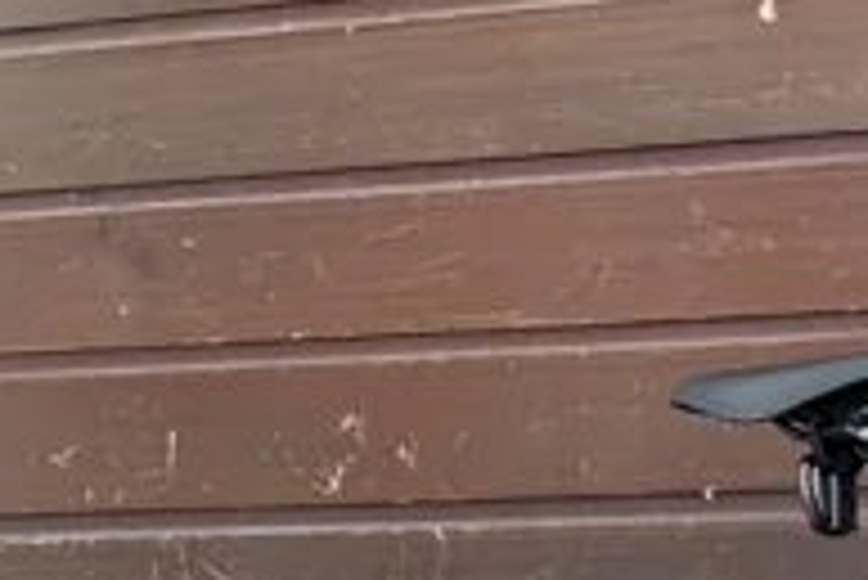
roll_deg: +0.3
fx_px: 4995
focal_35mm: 207
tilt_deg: -2.5
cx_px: 1498
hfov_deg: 9.5
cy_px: 1025
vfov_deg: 6.5
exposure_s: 1/172
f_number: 1.78
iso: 80
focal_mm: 6.76
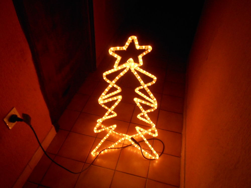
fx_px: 189
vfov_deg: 53.1
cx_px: 126
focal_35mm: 26
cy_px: 94
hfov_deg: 67.3
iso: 360
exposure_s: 1/30
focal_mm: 4.6
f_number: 3.2
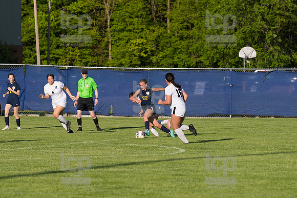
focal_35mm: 277
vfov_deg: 5.0
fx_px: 2284
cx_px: 148
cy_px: 99
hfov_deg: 7.4
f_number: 5.6
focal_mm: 185
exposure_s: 1/1600
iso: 250
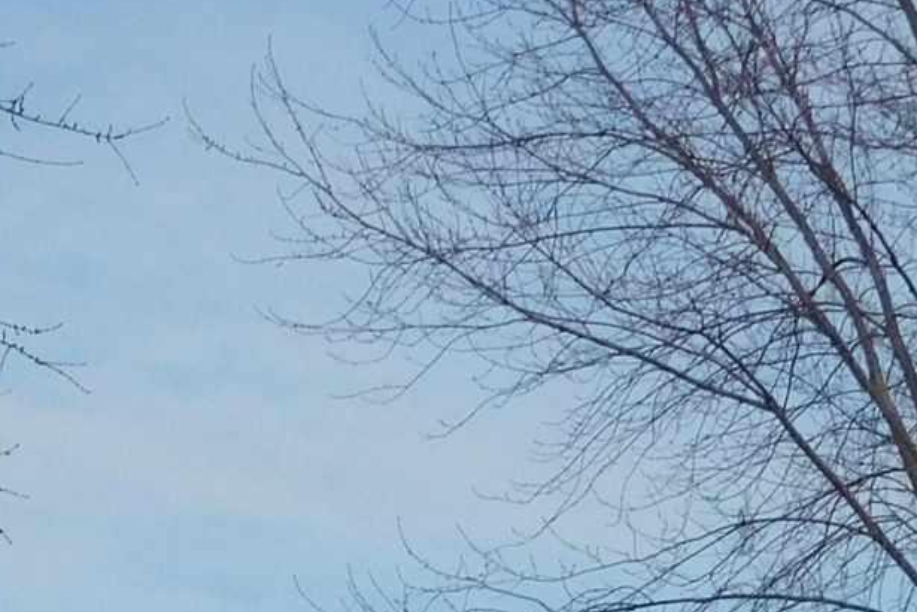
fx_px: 4763
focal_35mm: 187
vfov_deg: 6.9
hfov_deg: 10.8
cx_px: -250
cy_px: 1542
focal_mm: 6.3
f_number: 7
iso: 125
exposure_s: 1/500
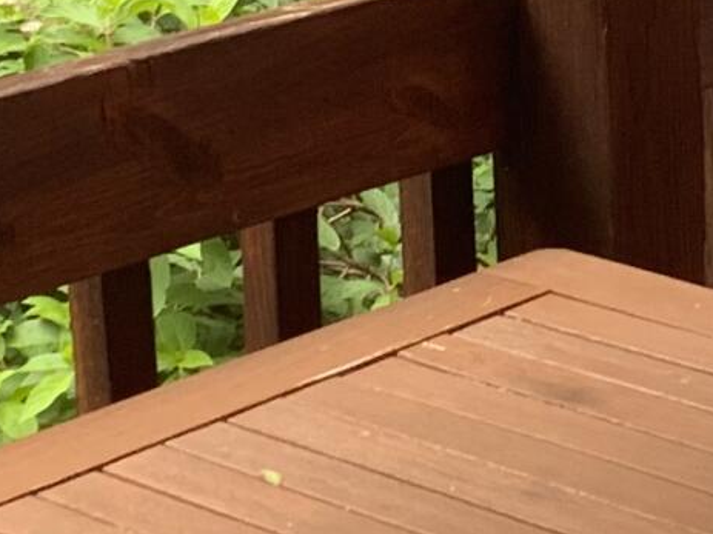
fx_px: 3871
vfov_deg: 7.8
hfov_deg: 10.5
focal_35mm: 188
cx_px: 675
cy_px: -159
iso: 32
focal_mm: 3
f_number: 1.8
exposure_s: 1/122
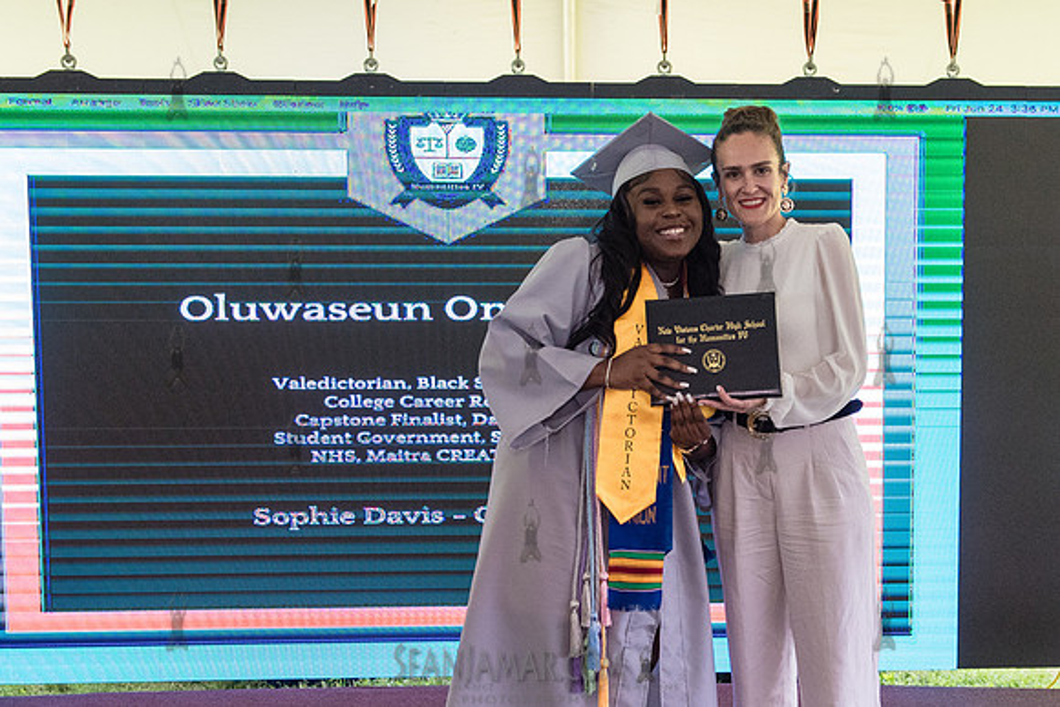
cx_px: 683
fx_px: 1769
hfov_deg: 33.1
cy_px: 414
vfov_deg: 22.6
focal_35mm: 60
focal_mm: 35
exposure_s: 1/800
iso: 2500
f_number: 4
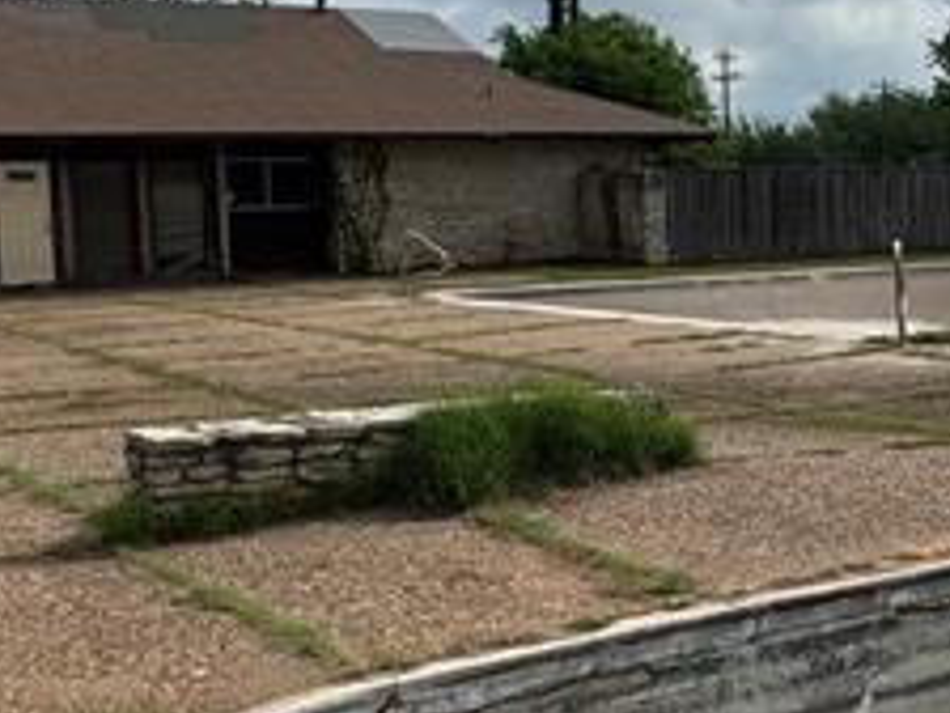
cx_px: 916
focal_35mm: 64
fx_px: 1756
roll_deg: +1.6
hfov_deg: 28.7
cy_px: 348
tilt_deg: -5.4
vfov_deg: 22.9
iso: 50
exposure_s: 1/2770
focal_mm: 2.22
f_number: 2.2
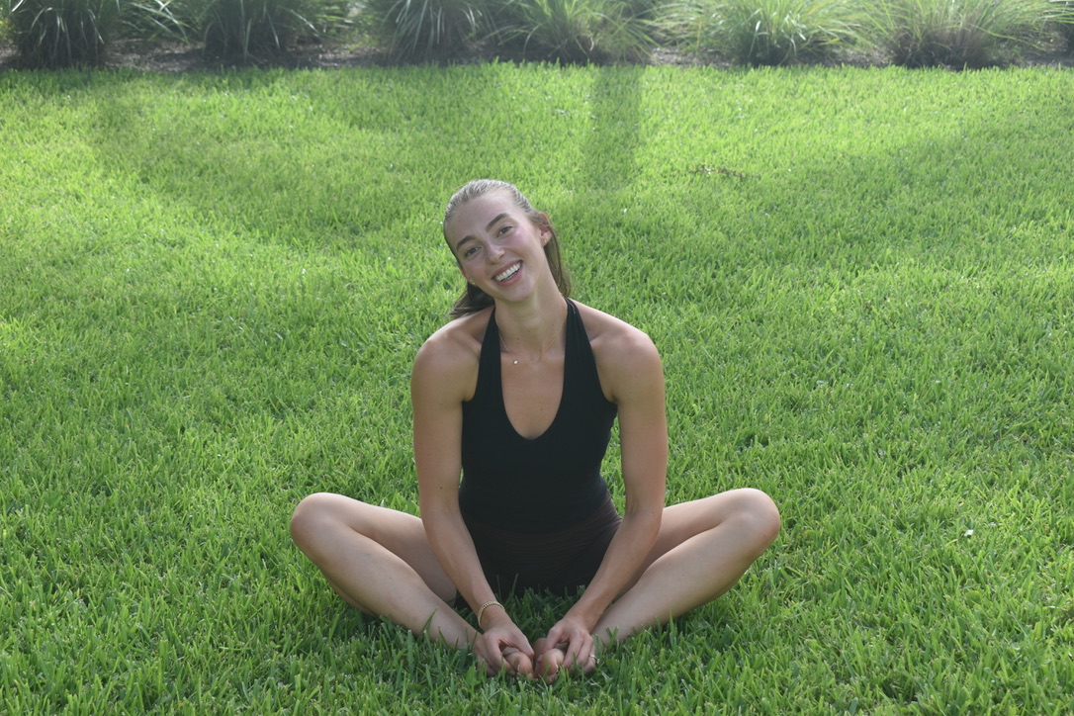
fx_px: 2058
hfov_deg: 29.2
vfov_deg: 19.7
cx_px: 537
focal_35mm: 69
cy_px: 358
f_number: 7.1
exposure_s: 1/250
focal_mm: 46
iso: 200
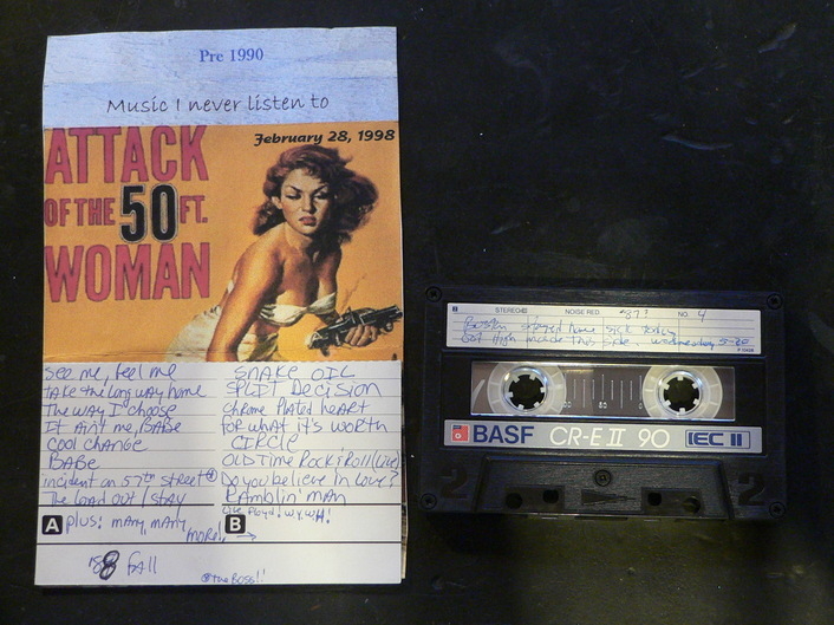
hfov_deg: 23.6
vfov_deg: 17.8
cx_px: 417
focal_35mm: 83
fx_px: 1999
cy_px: 312
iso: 200
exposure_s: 1/5
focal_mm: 11
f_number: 2.8
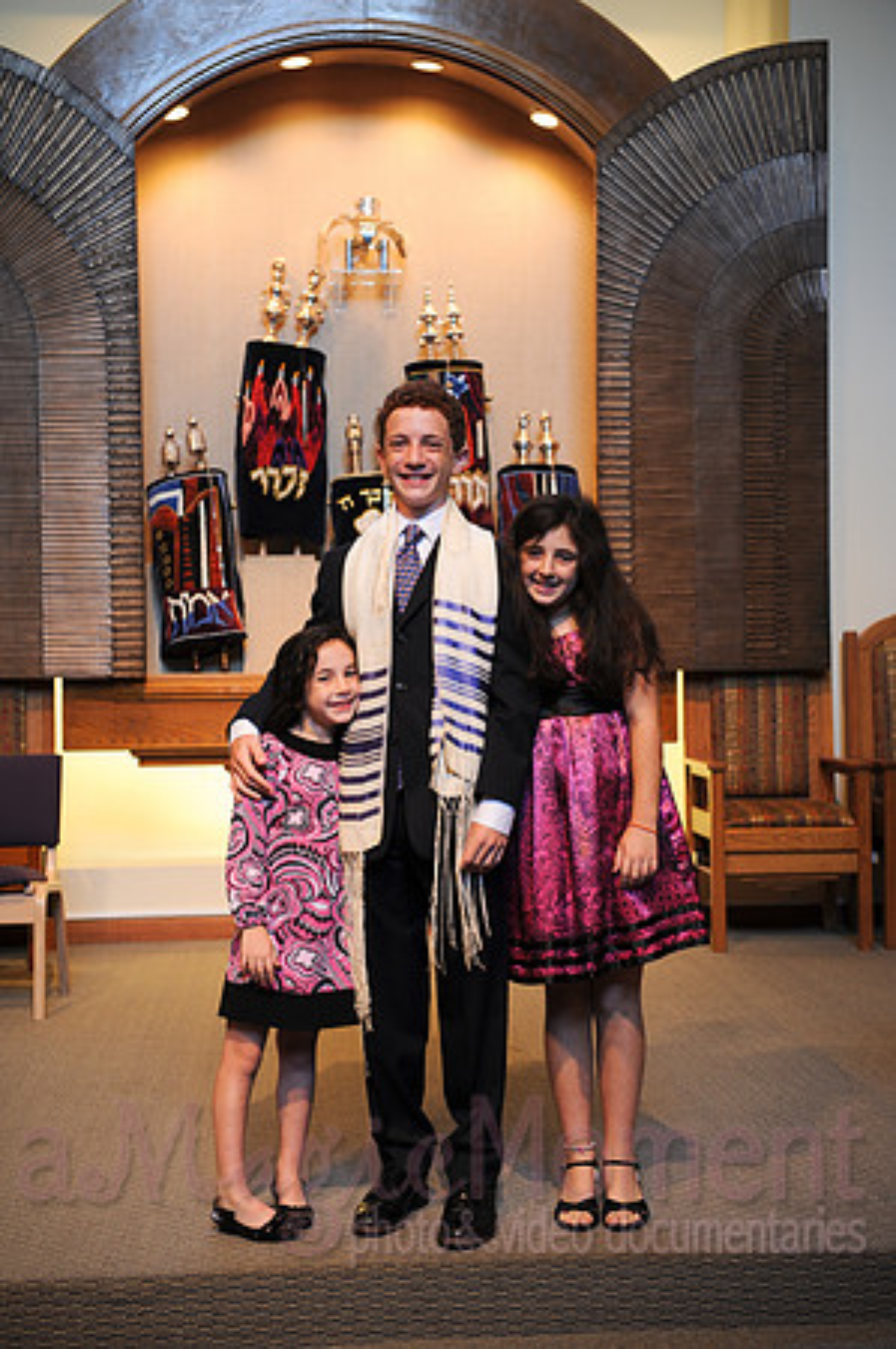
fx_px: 1946
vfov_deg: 38.2
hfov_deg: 25.9
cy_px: 674
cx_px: 448
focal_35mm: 52
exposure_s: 1/50
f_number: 4.5
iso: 500
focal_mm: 52
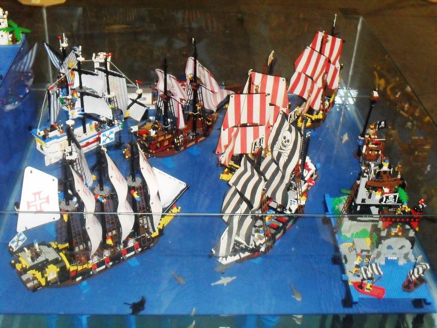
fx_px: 619
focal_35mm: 49
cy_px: 164
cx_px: 218
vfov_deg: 29.7
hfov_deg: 38.9
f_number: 3.9
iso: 240
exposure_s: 1/45
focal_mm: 8.7
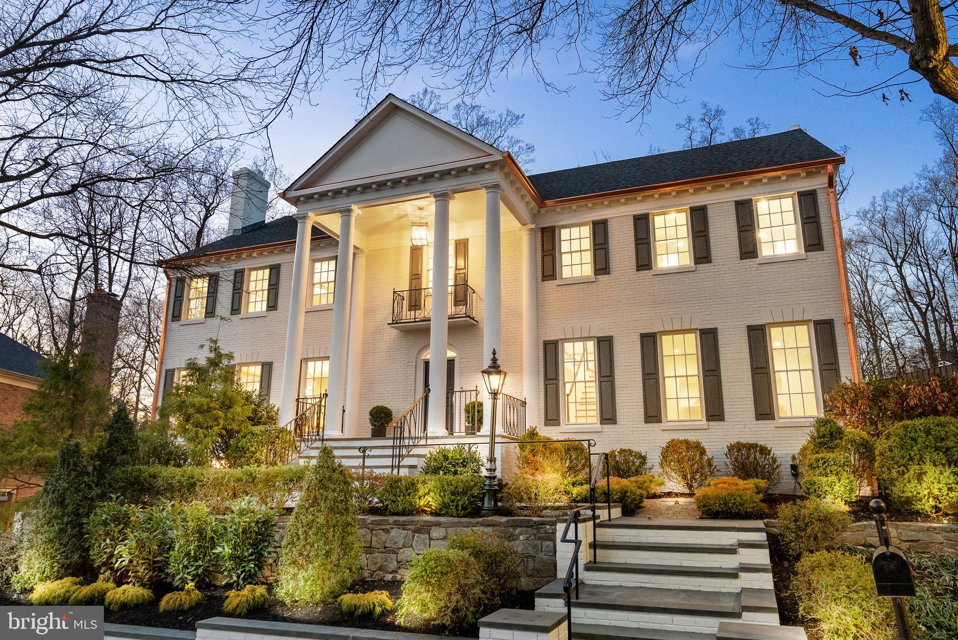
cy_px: 320
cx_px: 479
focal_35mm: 24
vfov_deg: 52.2
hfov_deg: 72.6
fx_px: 652
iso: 3200
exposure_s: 1/10
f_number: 5
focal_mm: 24.5
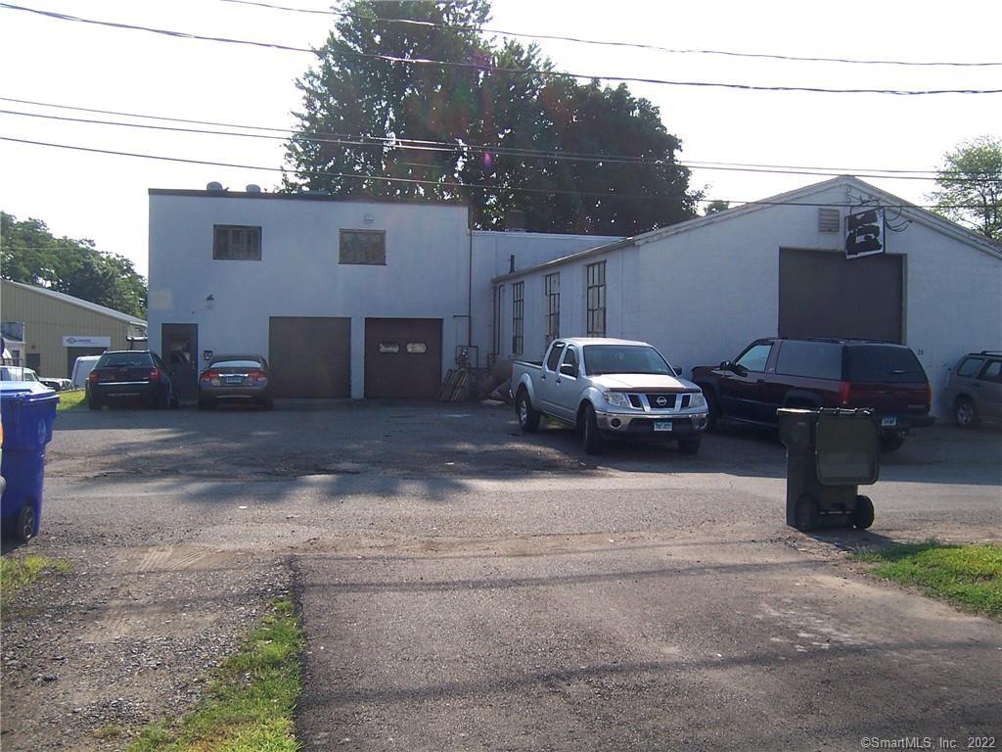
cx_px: 501
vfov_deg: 42.9
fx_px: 955
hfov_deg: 55.4
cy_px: 376
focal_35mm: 33
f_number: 3.4
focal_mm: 5.5
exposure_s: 1/750
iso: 80
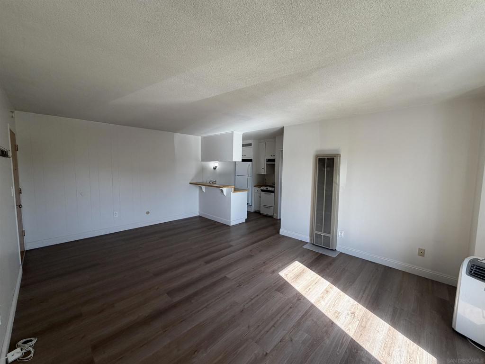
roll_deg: -0.6
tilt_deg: -5.2
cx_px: 242
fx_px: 196
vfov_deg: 85.7
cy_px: 182
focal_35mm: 14
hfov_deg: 102.1
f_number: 2.2
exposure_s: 1/121
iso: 160
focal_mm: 2.22
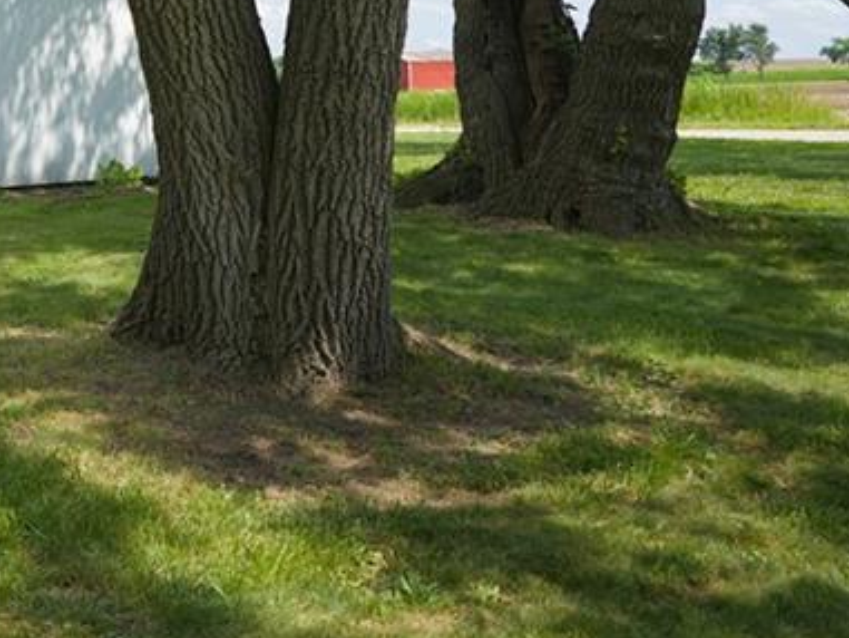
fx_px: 1521
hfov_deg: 28.9
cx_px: -27
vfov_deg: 22.6
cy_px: -25
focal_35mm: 62
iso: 100
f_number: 6.3
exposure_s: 1/320
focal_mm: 24
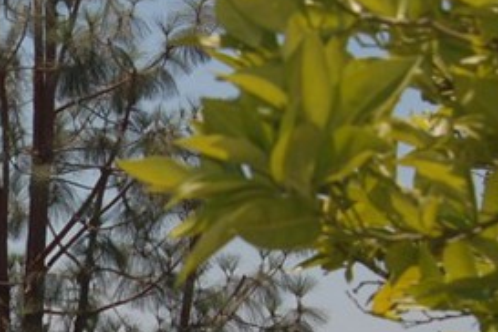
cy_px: 381
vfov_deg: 7.1
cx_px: -328
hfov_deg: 10.3
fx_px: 2642
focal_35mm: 191
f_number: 9
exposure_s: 1/500
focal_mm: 34
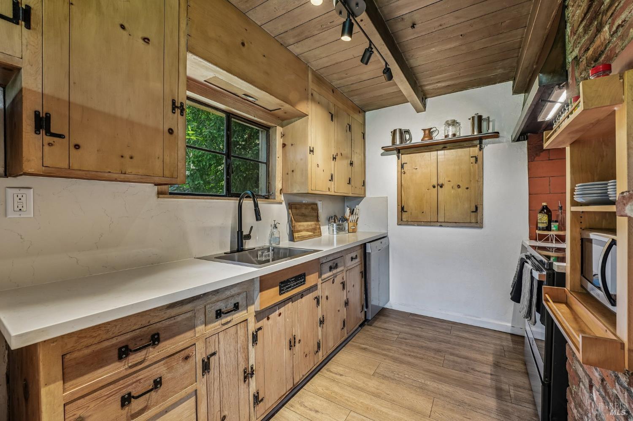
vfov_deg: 81.2
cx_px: 316
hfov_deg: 104.3
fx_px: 246
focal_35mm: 14
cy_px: 210
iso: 640
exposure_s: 1/10
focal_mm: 14
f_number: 8
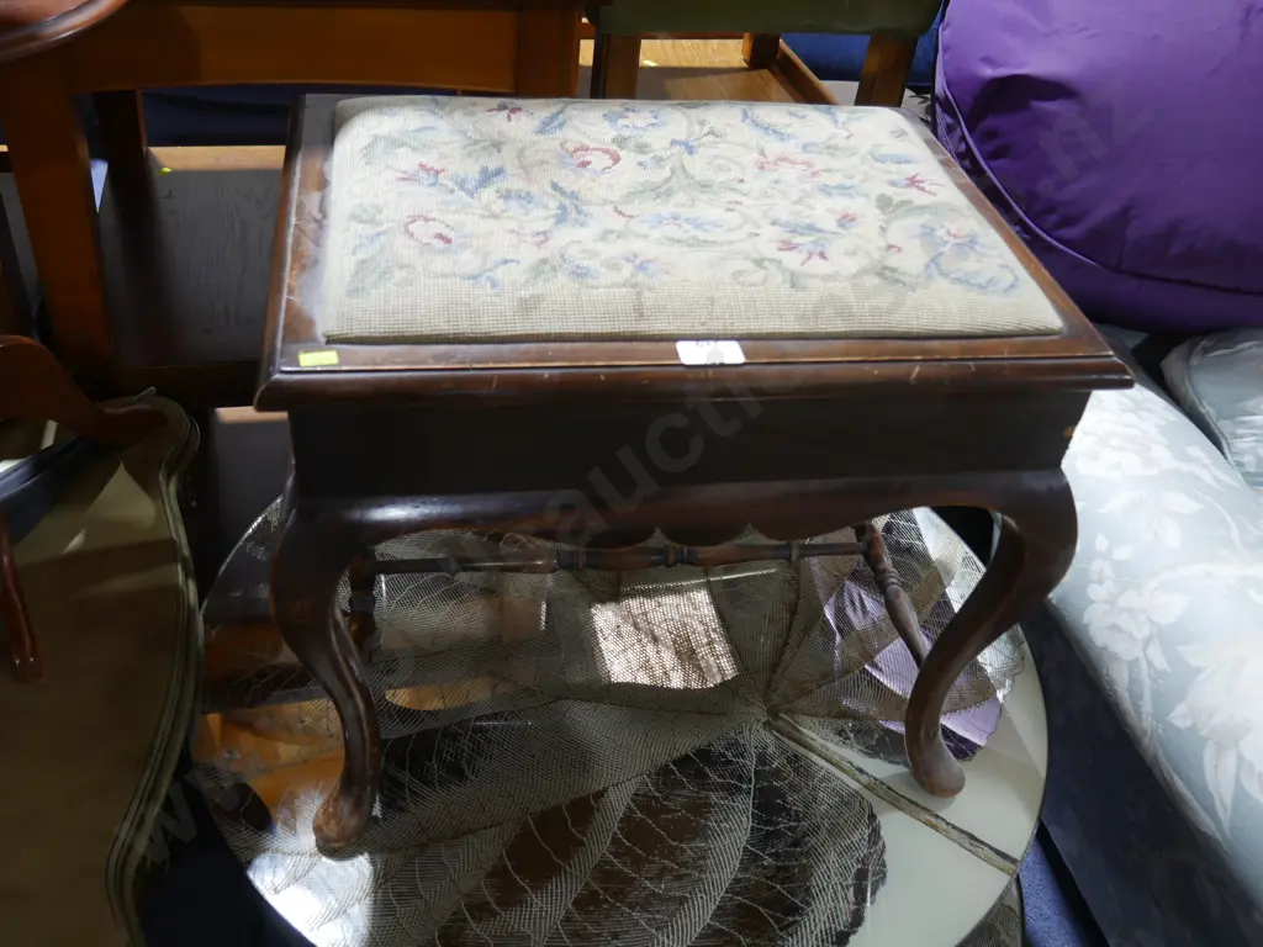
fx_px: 1241
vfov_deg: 41.8
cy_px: 474
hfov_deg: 54.0
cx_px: 632
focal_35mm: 34
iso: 800
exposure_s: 1/60
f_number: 4
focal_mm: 17
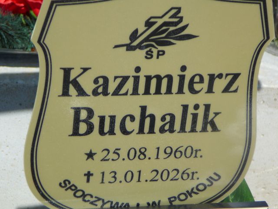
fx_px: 1100
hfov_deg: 14.4
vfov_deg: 10.8
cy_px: 104
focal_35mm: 137
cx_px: 139
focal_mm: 20.4
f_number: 4
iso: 80
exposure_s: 1/640
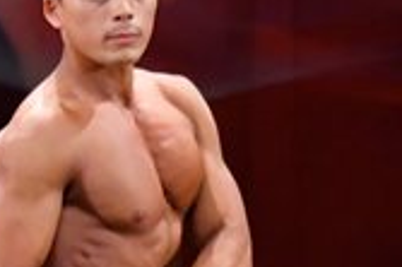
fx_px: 12405
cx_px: 52
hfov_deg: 1.9
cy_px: 443
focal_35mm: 1112
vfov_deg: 1.2
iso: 4000
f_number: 5.6
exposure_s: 1/400
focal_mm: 160
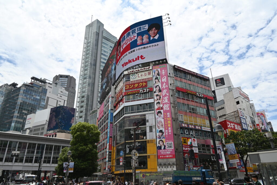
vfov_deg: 51.3
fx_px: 192
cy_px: 92
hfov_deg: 71.5
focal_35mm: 25
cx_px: 138
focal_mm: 25
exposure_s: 1/500
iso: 100
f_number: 8
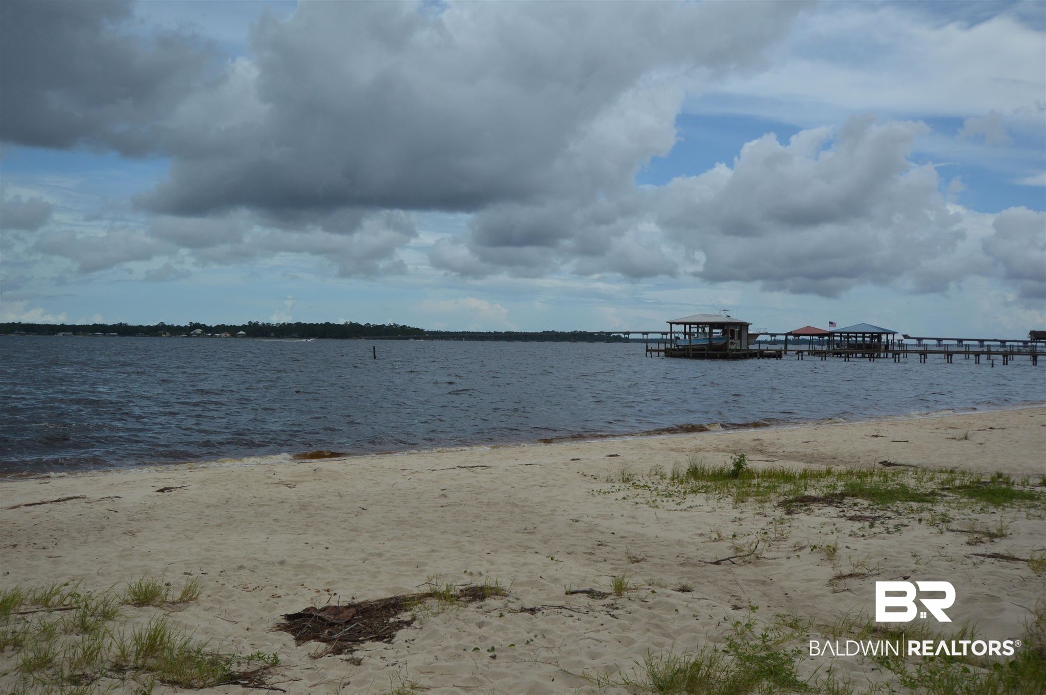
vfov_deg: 36.8
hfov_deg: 53.2
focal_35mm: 36
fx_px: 1045
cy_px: 348
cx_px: 523
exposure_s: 1/2000
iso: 400
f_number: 7.1
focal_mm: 24
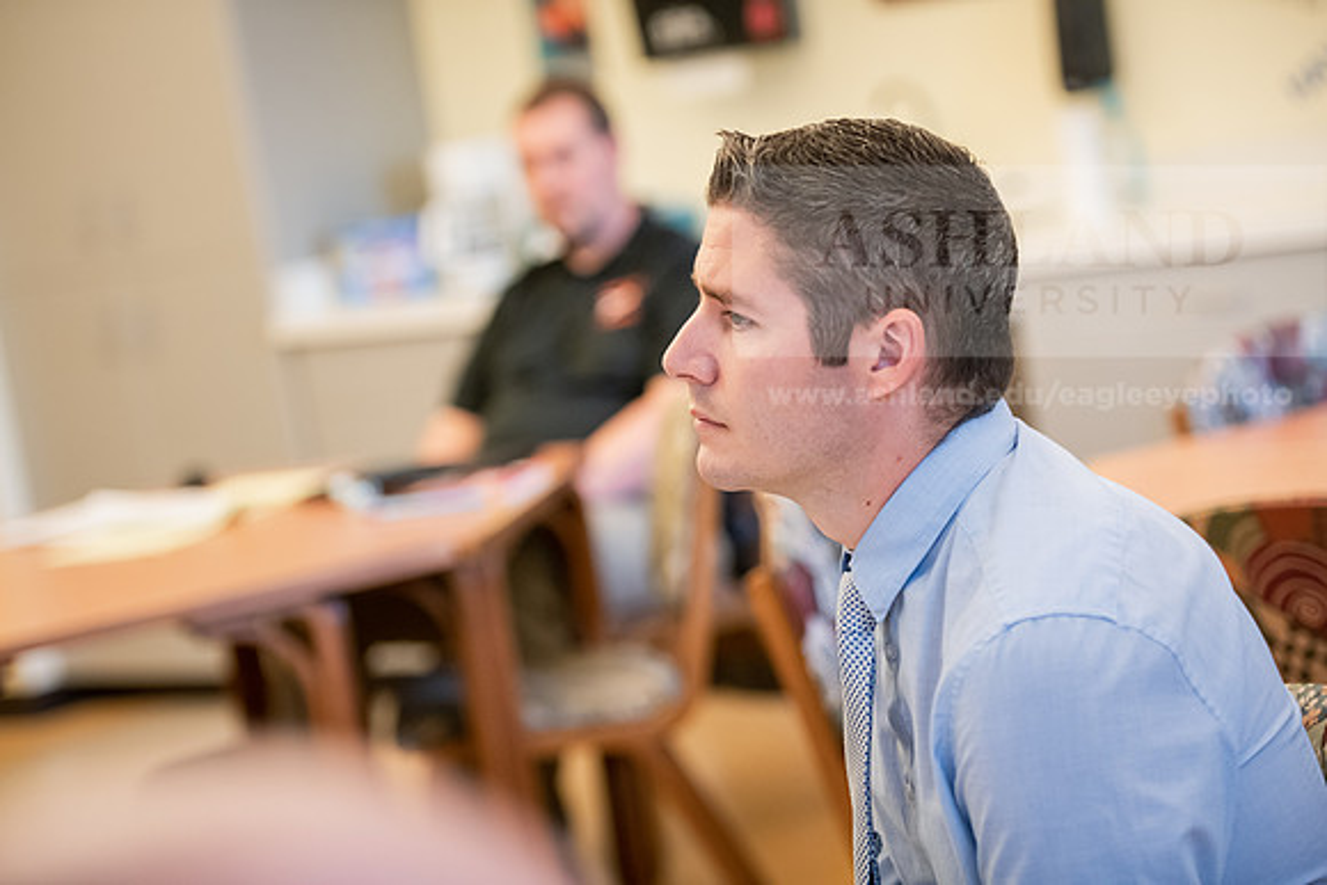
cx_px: 664
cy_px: 442
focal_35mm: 102
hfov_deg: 20.0
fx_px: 3761
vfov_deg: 13.4
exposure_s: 1/200
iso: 2000
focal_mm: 102
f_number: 2.8
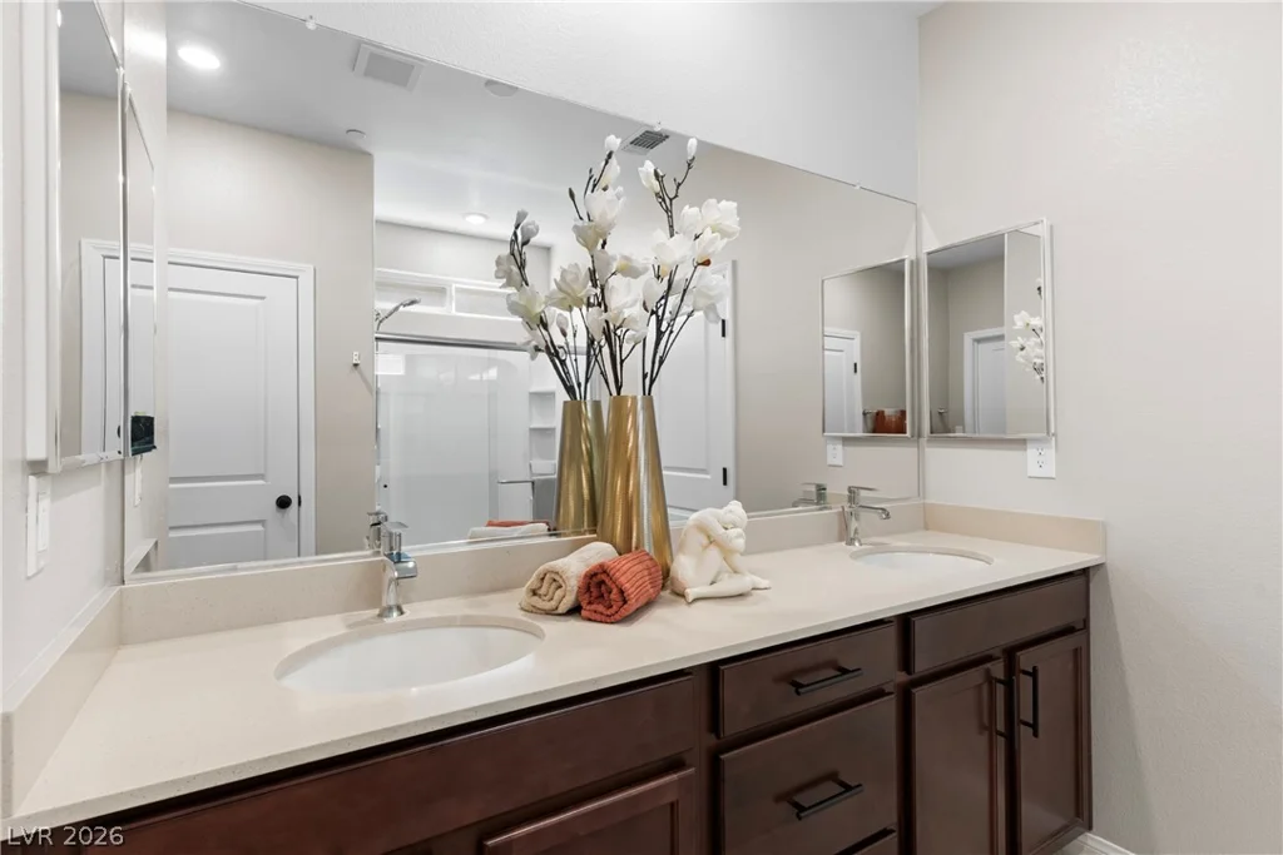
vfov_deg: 67.4
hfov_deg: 90.0
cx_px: 642
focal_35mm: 18
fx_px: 642
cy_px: 428
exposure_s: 1/5
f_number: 8
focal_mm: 18
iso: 320
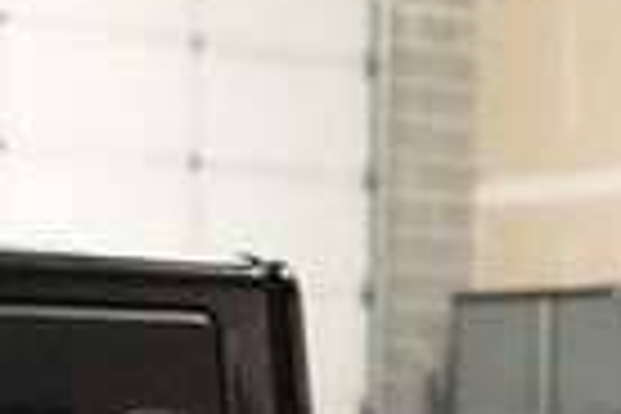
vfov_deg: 12.1
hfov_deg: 16.5
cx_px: -360
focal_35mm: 111
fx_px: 1915
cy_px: 459
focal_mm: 16
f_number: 9
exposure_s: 1/25
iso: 6400
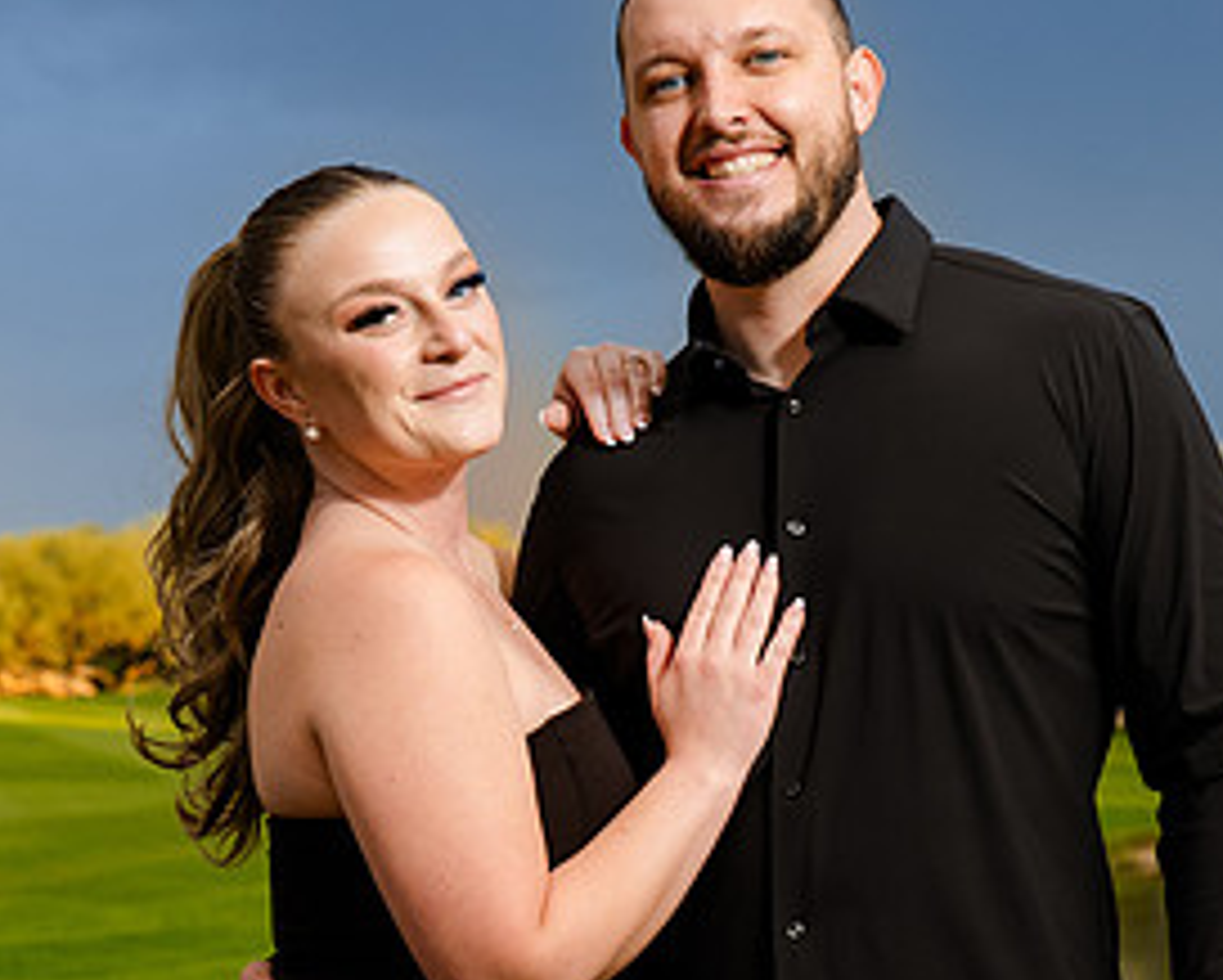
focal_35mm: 108
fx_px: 3912
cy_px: 465
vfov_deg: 14.3
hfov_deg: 17.7
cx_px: 364
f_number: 5.6
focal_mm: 54
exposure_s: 1/250
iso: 250
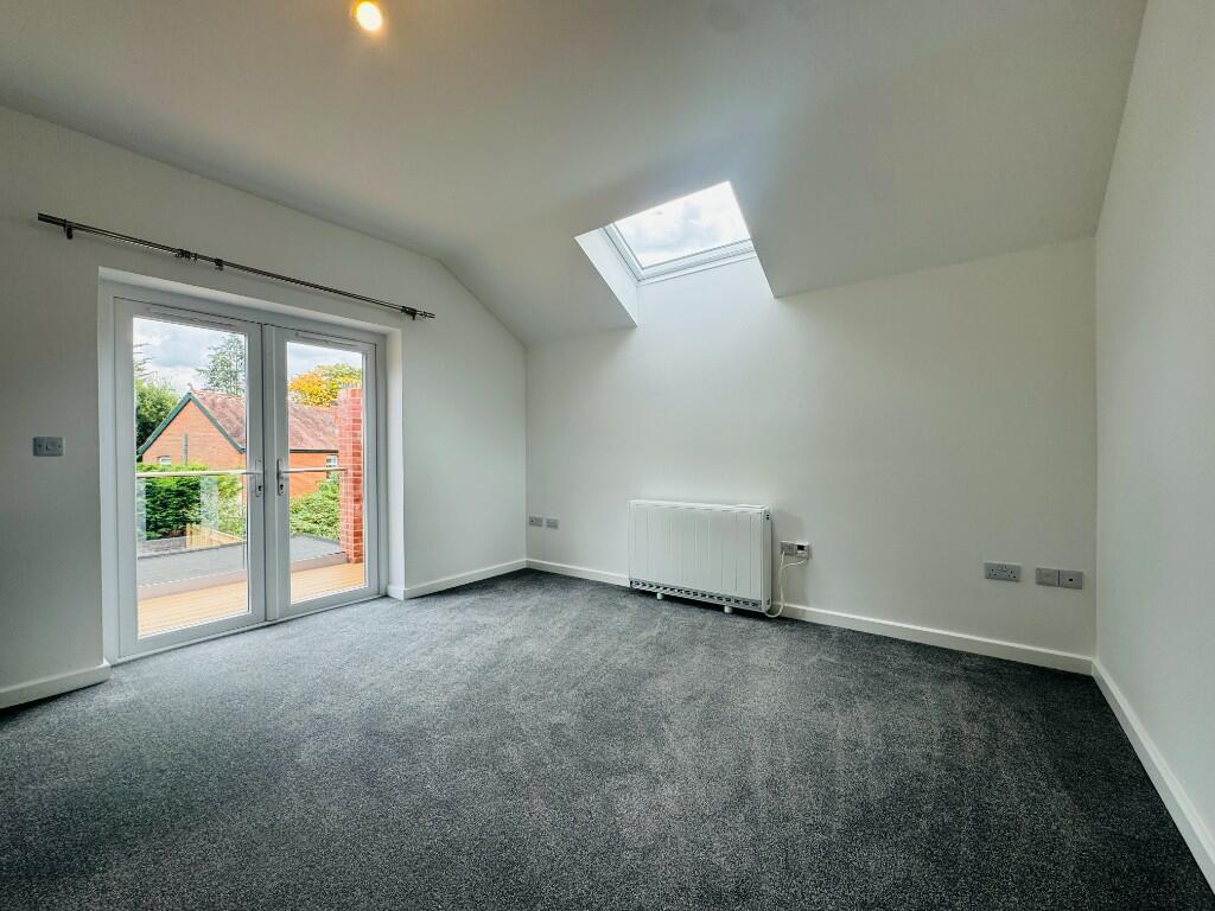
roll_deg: +0.9
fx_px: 491
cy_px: 456
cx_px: 608
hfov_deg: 102.1
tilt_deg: +2.0
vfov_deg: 85.7
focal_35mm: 14
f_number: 2.2
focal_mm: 2.22
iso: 40
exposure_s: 1/173
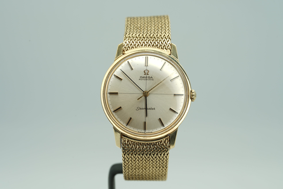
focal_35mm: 105
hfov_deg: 19.5
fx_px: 825
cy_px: 94
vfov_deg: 13.0
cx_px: 142
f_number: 10
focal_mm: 105
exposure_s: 1/10
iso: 80
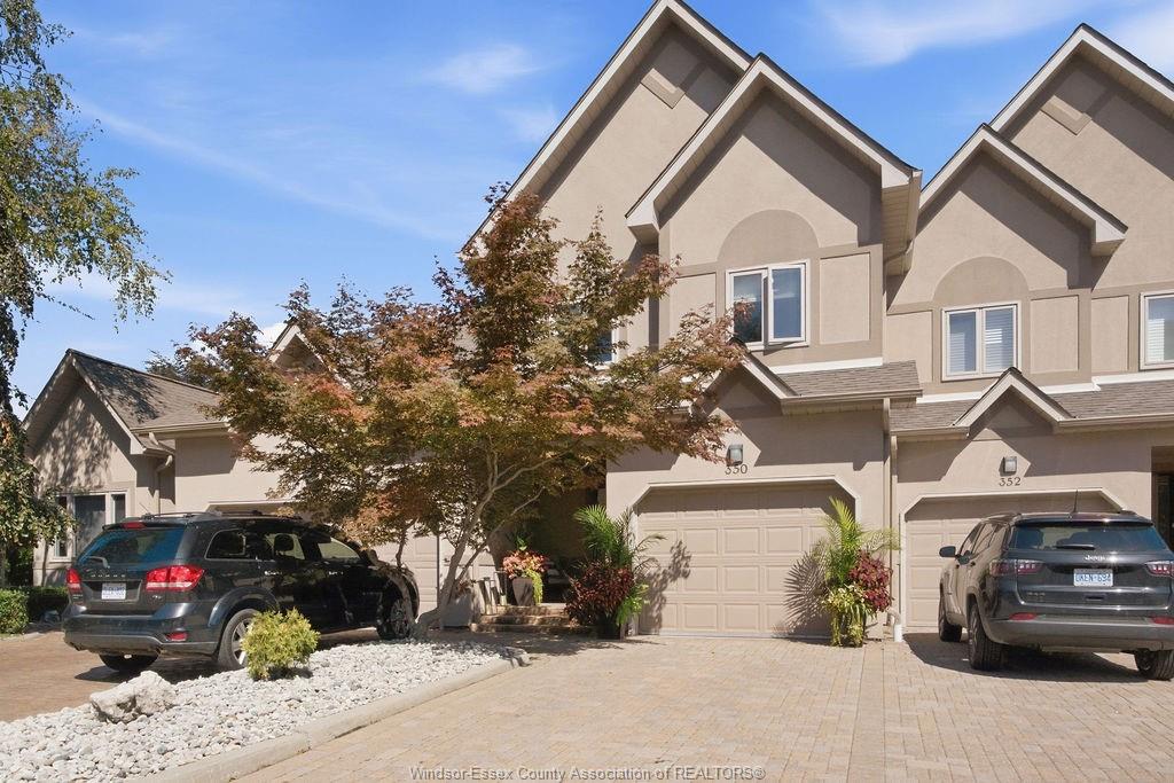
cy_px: 392
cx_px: 587
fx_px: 714
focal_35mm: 22
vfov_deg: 57.5
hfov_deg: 78.8
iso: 800
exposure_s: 1/1600
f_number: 10
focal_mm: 14.6
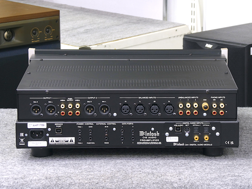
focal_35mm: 143
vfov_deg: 10.4
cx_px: 126
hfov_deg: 13.8
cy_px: 94
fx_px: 1041
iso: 100
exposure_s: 1/1.6
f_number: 5.4
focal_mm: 25.6
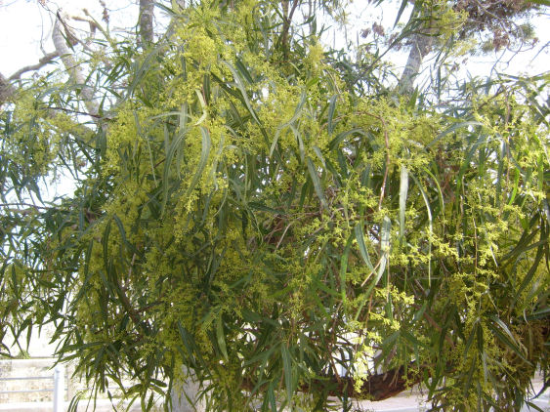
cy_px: 206
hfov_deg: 52.6
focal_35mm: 35
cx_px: 275
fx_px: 556
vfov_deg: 40.7
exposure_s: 1/250
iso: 80
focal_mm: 5.8
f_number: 2.8
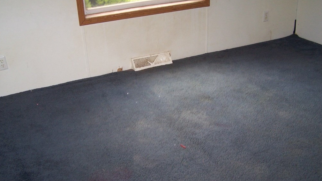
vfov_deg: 28.4
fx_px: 359
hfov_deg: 48.3
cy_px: 98
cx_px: 159
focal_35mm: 42
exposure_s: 1/60
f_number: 2.8
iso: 140
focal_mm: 6.3
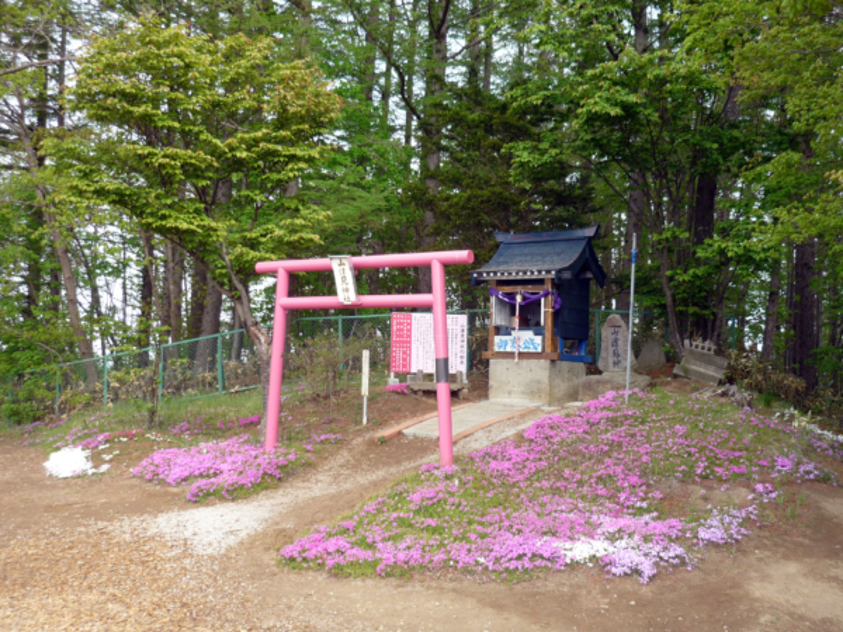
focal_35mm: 38
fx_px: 925
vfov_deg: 37.7
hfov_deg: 49.0
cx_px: 422
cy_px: 316
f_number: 2.9
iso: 100
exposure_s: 1/200
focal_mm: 6.3
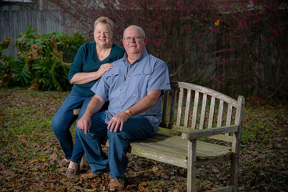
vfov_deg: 19.4
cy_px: 96
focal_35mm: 70
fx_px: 560
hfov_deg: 28.9
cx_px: 144
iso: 160
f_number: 4
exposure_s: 1/200
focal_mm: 70
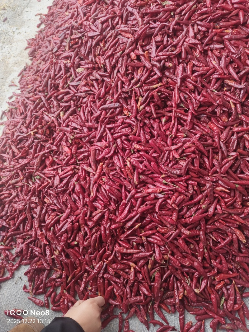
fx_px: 230
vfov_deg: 71.6
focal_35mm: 24
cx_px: 124
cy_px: 166
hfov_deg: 56.8
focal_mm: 5.56
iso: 193
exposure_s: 1/100
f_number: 1.88
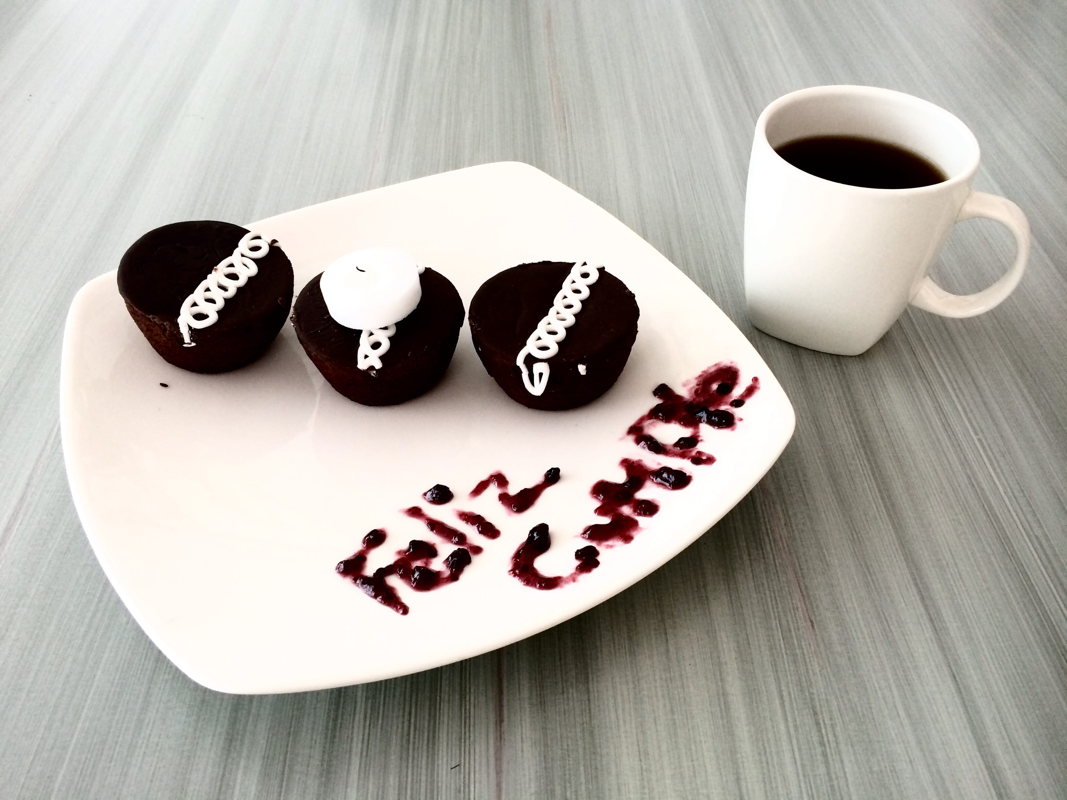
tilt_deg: -45.1
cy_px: 400
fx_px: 894
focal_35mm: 29
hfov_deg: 61.7
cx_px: 534
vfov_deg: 48.2
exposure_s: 1/30
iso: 64
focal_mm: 4.15
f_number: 2.2
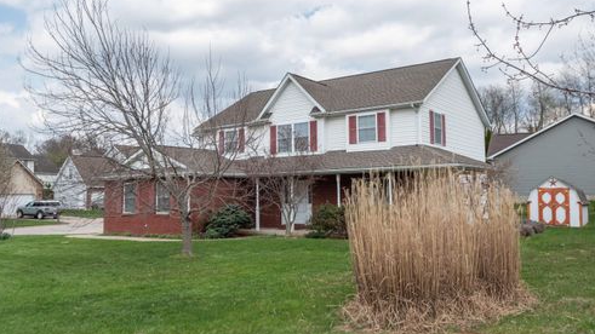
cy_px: 154
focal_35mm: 32
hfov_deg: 61.0
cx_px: 298
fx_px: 505
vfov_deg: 36.6
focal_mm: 30
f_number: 5.6
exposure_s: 1/500
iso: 160
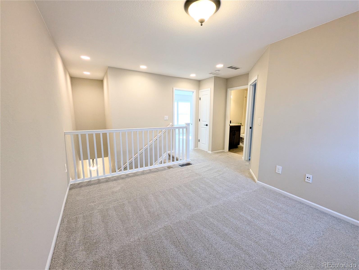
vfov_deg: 90.1
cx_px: 180
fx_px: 135
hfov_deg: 106.1
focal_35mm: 13
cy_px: 135
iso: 78
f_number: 2.2
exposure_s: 1/60
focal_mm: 1.95
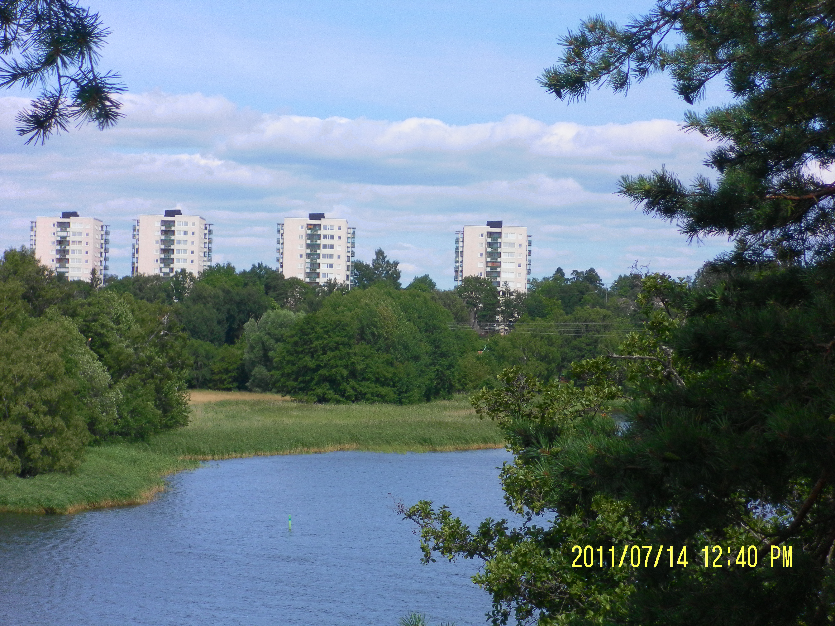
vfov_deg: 13.5
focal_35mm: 110
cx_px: 418
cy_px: 313
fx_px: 2653
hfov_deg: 17.9
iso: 80
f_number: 5.9
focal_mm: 19.6
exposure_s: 1/320
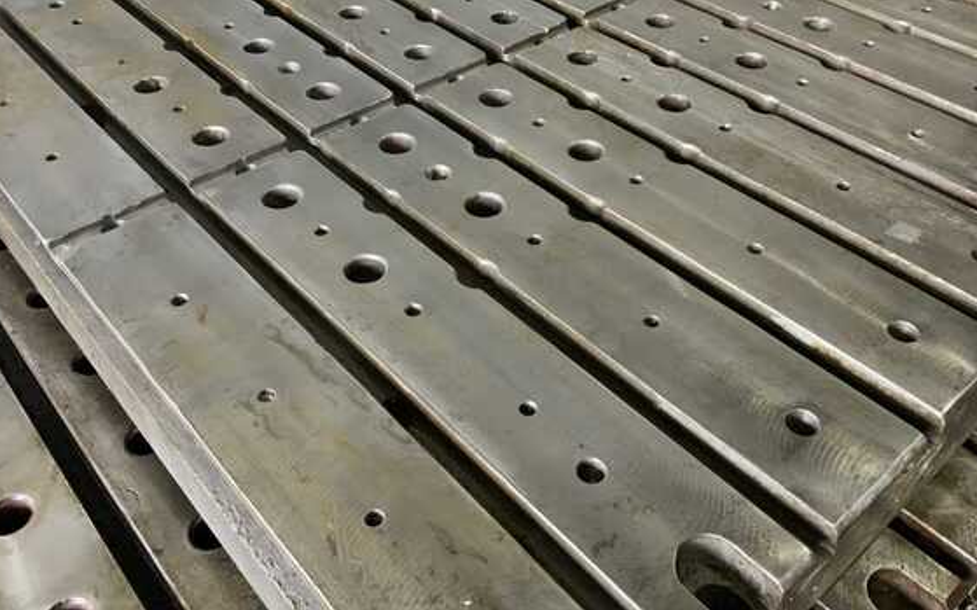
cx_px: 481
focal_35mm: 33
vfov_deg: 38.3
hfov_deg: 58.2
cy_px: 278
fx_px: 878
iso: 125
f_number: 1.8
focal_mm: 3
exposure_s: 1/60
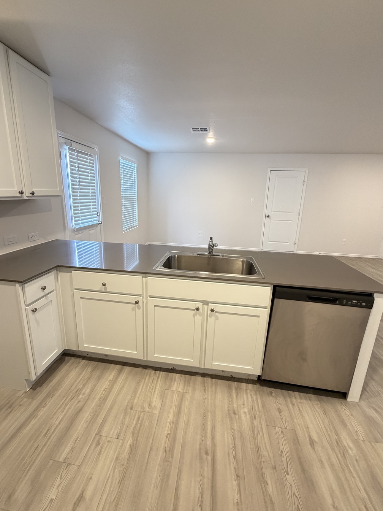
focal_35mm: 15
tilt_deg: -13.1
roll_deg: -1.3
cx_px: 184
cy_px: 245
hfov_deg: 81.7
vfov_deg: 98.1
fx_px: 221
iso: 500
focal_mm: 2.22
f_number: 2.2
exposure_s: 1/60
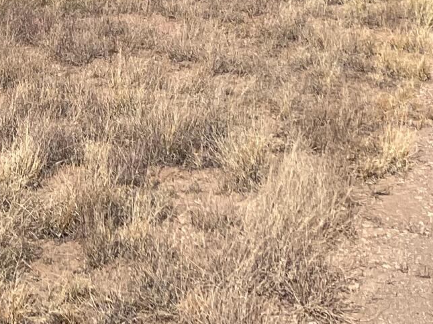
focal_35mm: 121
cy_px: -252
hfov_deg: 15.7
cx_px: -77
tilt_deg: +0.0
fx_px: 1513
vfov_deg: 11.4
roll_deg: -0.8
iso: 50
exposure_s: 1/7463
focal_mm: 5.7
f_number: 1.5
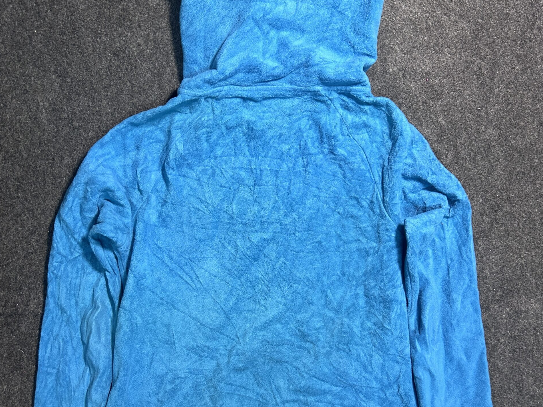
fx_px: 549
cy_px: 249
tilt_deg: -72.8
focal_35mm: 35
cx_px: 271
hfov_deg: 52.6
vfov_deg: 40.5
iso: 250
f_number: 1.5
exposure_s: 1/50
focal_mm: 5.7
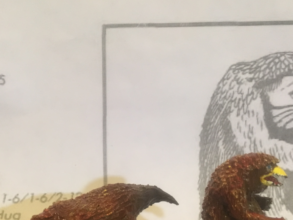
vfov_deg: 27.8
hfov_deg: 36.6
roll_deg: -1.6
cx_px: 106
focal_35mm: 52
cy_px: 155
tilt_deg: -12.3
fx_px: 440
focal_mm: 4.15
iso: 250
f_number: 2.2
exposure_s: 1/15
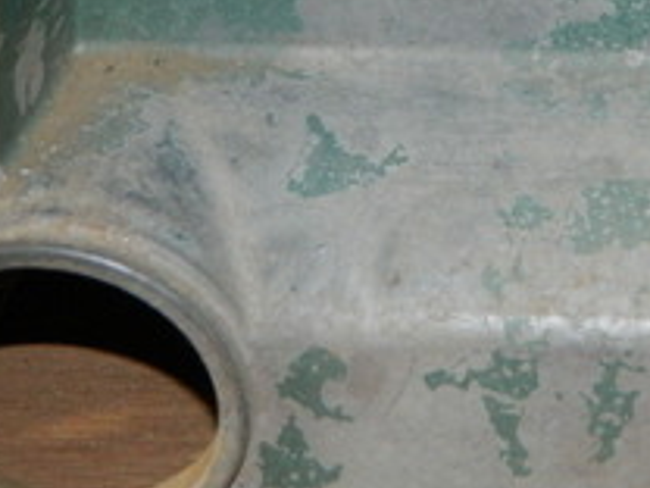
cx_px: 666
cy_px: -106
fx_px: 1897
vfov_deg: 14.2
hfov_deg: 18.9
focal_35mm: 101
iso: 200
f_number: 3.3
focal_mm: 6.2
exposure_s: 1/40
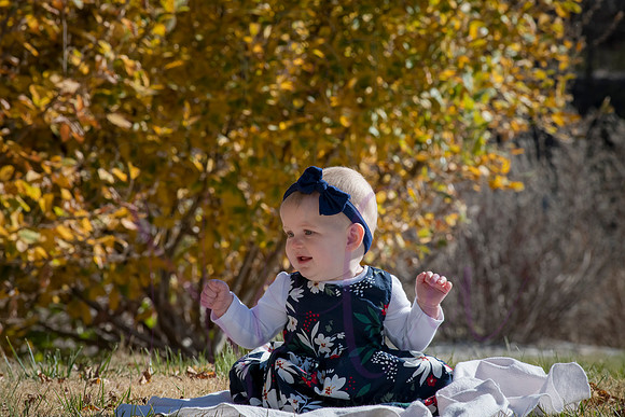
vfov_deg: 8.9
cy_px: 208
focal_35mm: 155
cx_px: 312
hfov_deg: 13.2
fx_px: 2691
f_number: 11
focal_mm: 155
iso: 400
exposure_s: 1/400
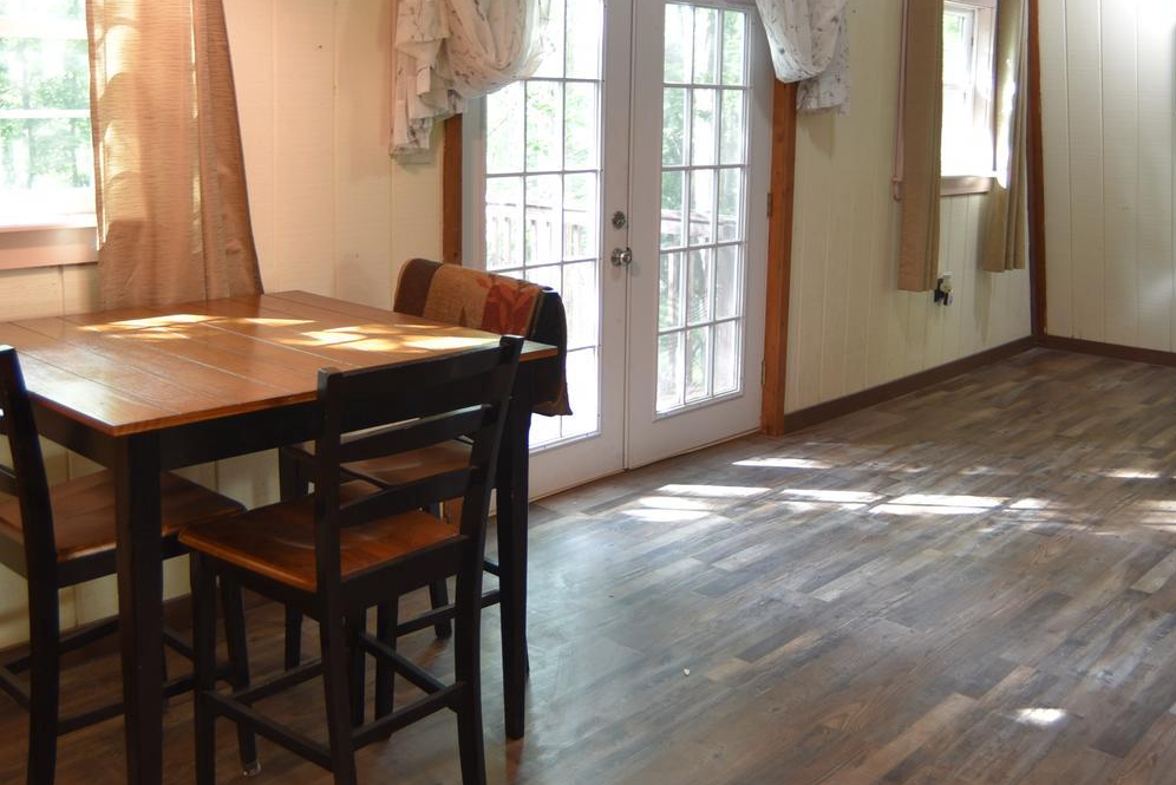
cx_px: 690
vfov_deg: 35.5
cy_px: 236
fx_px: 1209
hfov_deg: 51.6
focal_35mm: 37
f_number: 3.5
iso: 200
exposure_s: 1/10
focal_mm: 18
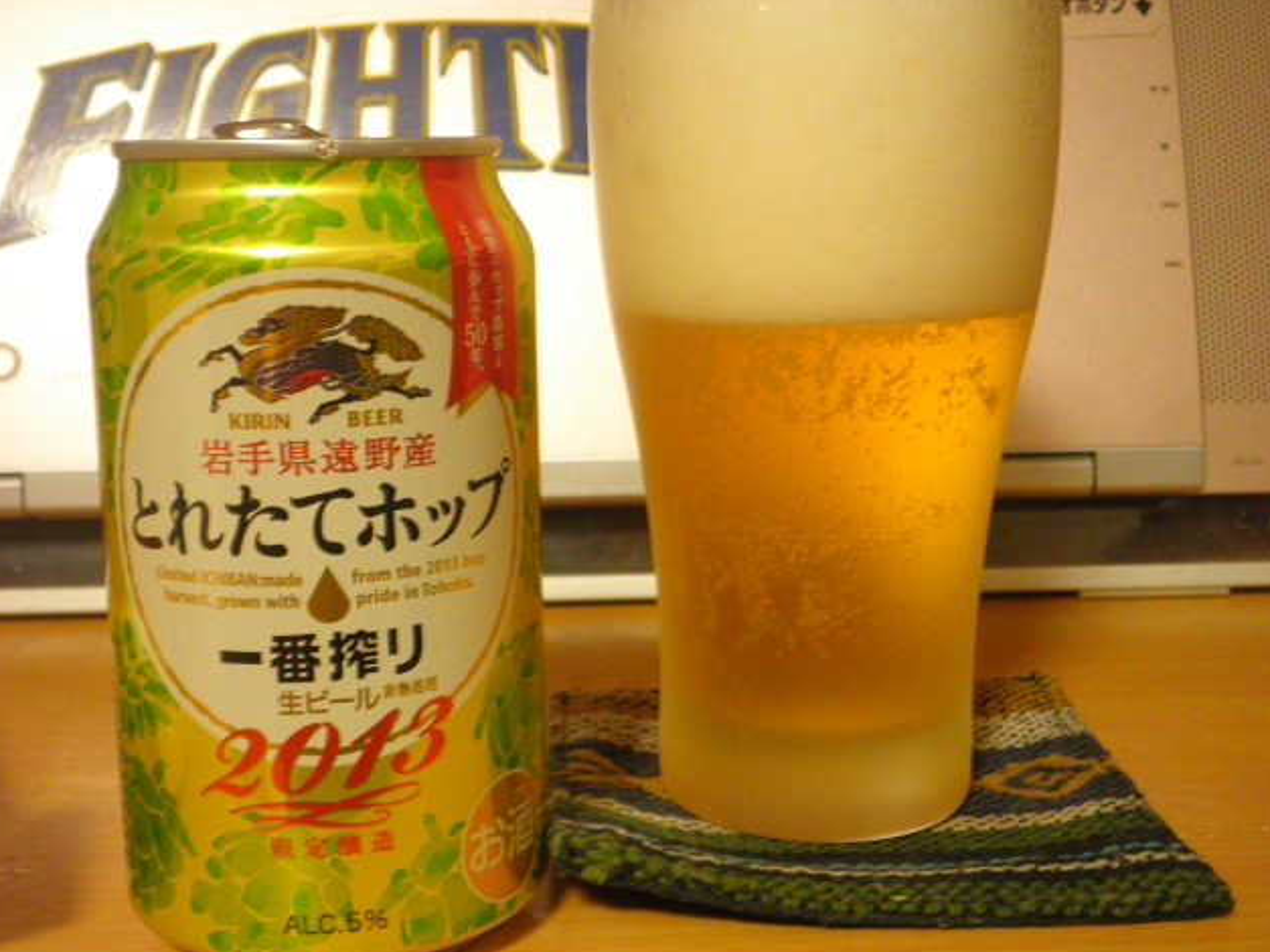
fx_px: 1761
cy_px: 480
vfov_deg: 30.3
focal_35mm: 48
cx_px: 630
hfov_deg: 39.7
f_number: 3.4
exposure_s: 1/6
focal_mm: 8.3
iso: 160
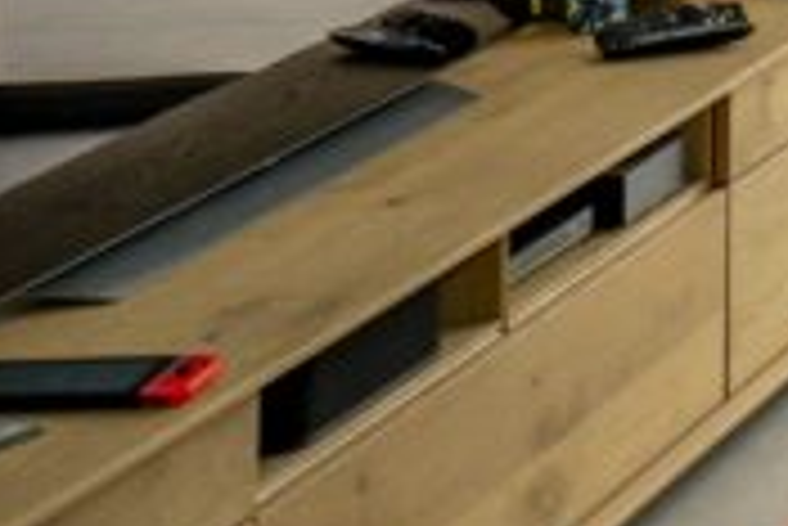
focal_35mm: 205
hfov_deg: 8.7
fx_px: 4491
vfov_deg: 6.3
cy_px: -825
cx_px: 2188
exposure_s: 1/320
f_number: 5
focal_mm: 35
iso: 250
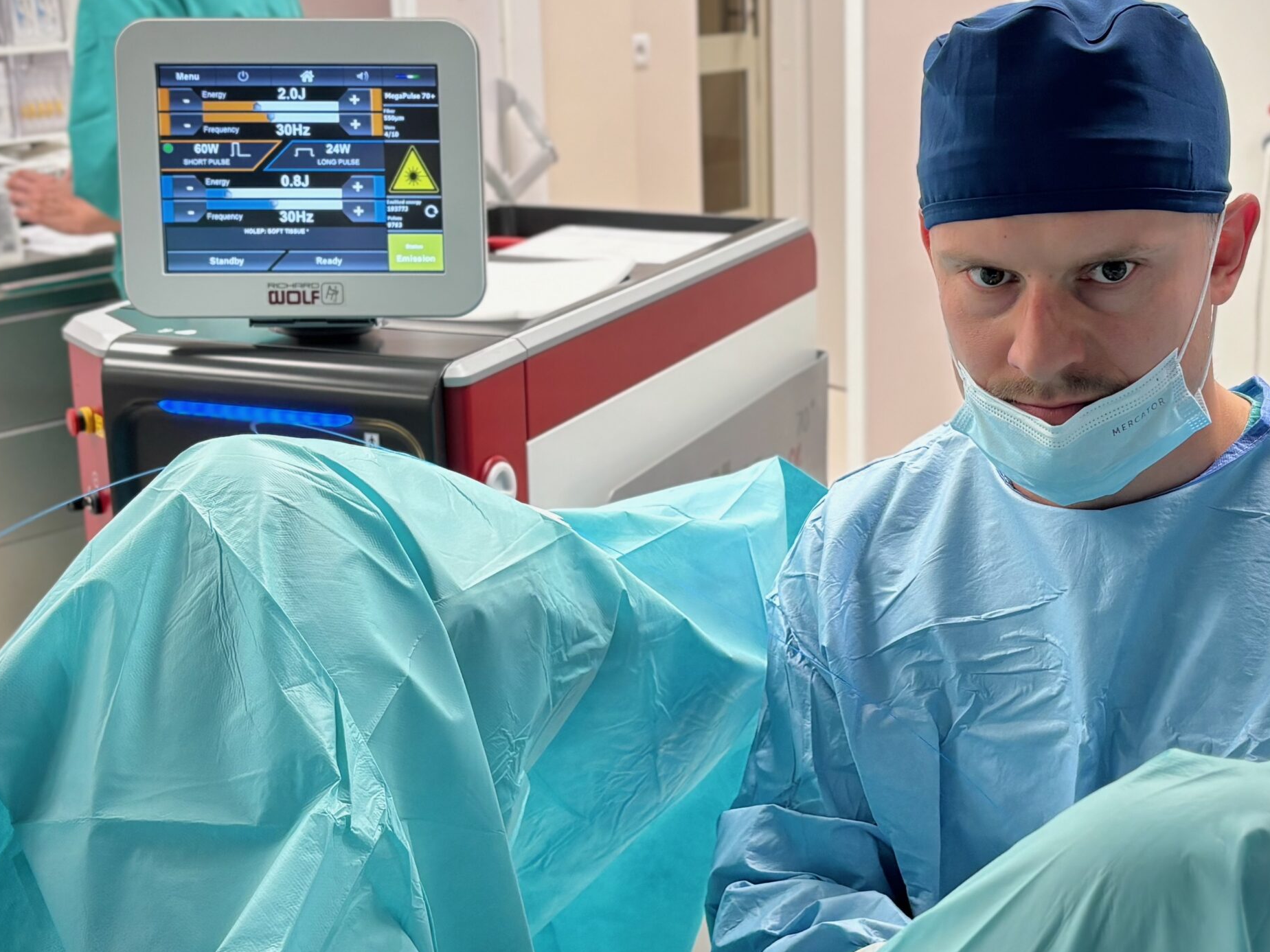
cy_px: 389
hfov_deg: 51.2
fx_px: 1321
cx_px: 707
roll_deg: +0.2
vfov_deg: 39.5
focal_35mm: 36
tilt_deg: -15.3
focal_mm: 5.96
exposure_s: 1/100
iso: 50
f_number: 1.6
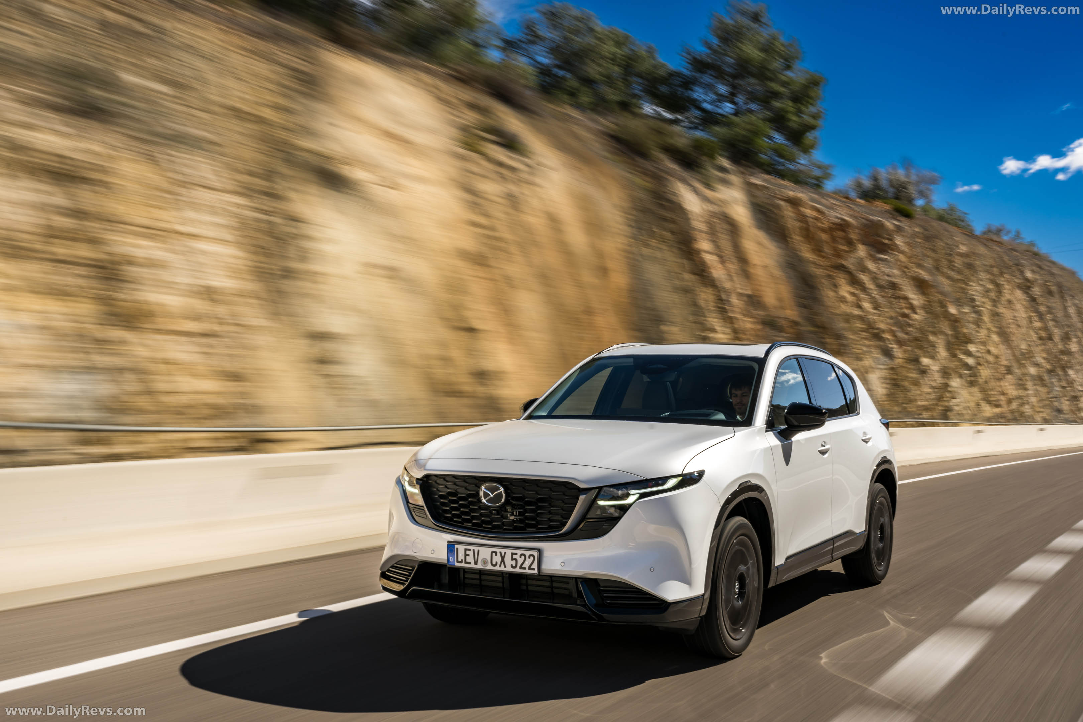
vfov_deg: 38.4
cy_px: 361
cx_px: 542
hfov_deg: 55.1
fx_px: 1038
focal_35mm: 34
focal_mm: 34.5
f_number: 16
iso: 40
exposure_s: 1/25
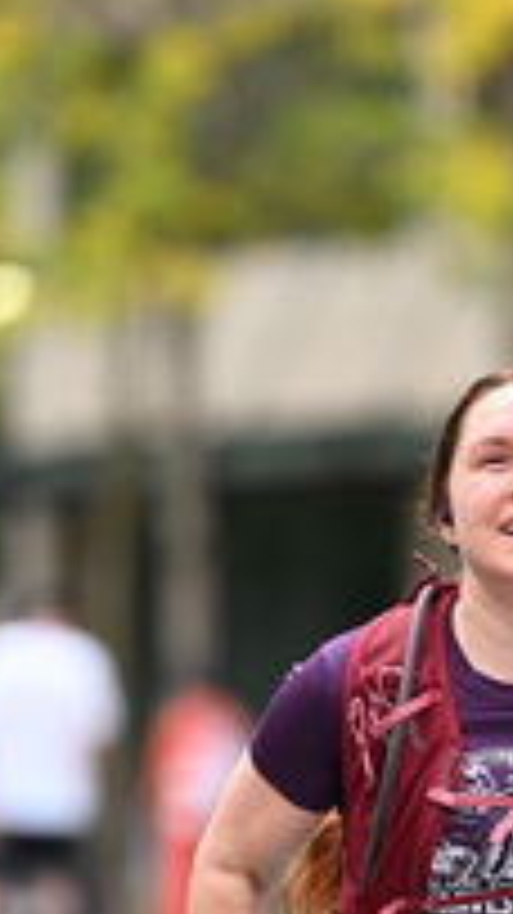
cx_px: 412
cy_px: 711
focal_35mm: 569
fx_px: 13777
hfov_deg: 2.1
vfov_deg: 3.8
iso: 640
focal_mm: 200
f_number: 2.8
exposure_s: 1/2000
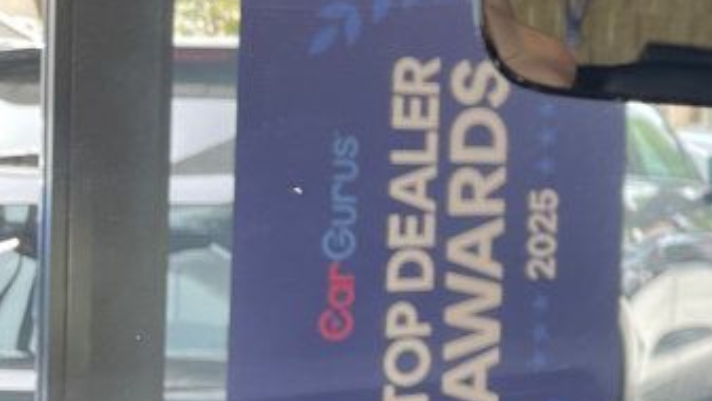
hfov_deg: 21.3
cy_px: 160
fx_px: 1625
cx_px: 1031
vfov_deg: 14.1
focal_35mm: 86
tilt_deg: -0.9
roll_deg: -1.7
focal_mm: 4.2
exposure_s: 1/120
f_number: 1.6
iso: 50
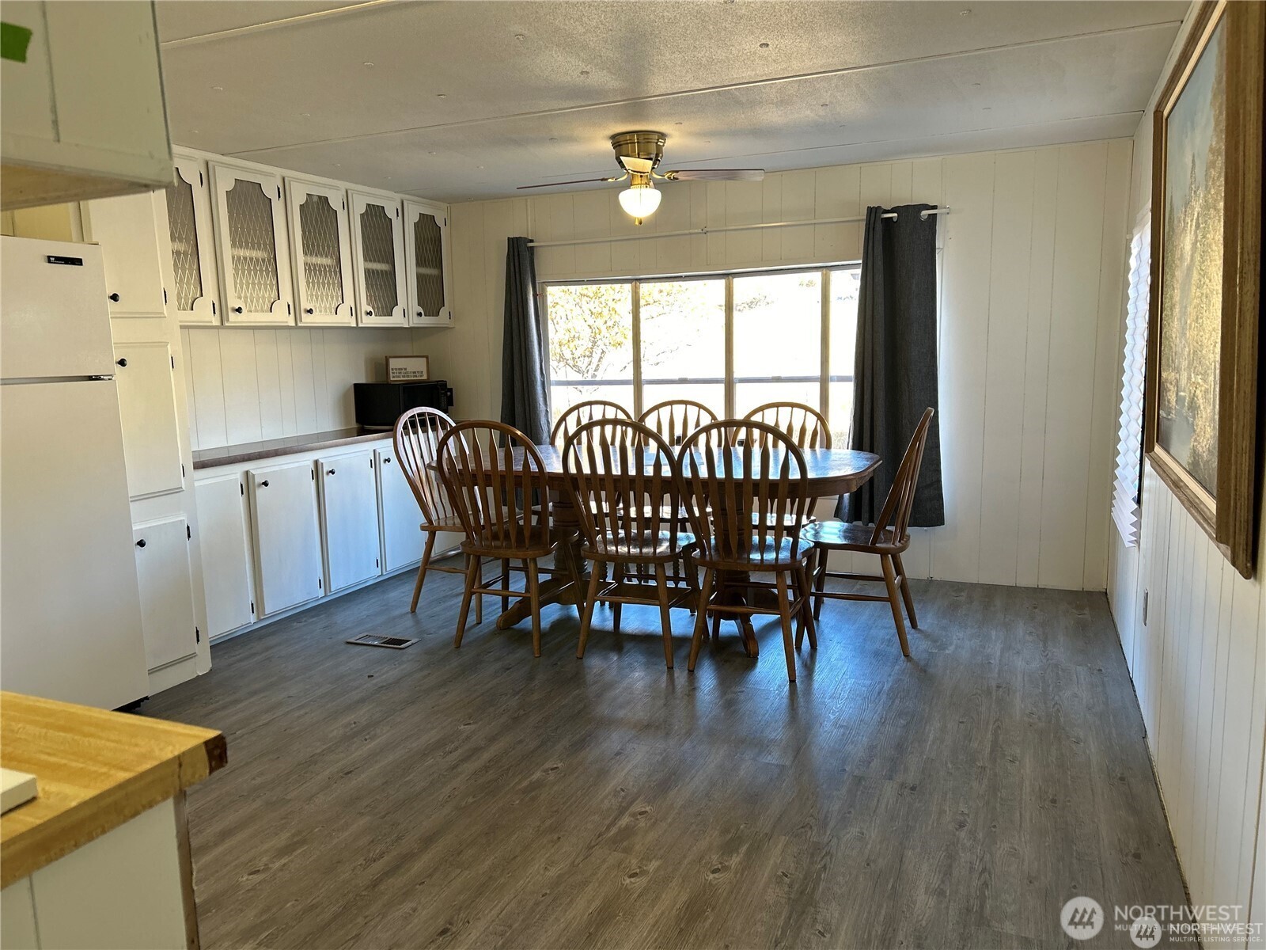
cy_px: 475
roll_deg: +0.9
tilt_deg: -8.9
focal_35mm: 26
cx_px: 633
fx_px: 951
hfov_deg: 67.3
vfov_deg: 53.1
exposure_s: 1/120
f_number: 1.5
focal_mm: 5.7
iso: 100
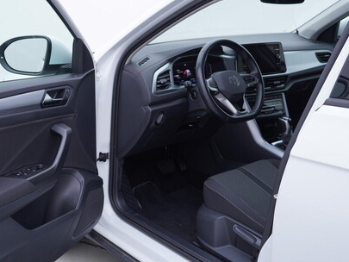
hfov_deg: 39.9
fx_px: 474
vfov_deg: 30.9
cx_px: 115
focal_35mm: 47
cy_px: 124
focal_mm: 24
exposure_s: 1/50
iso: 125
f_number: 3.2
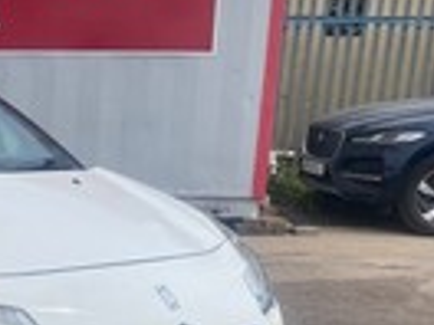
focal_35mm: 69
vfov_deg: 20.9
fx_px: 865
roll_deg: -0.2
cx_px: -92
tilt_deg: -11.8
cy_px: 289
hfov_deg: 25.2
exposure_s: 1/4115
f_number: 1.8
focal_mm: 4.25
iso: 32
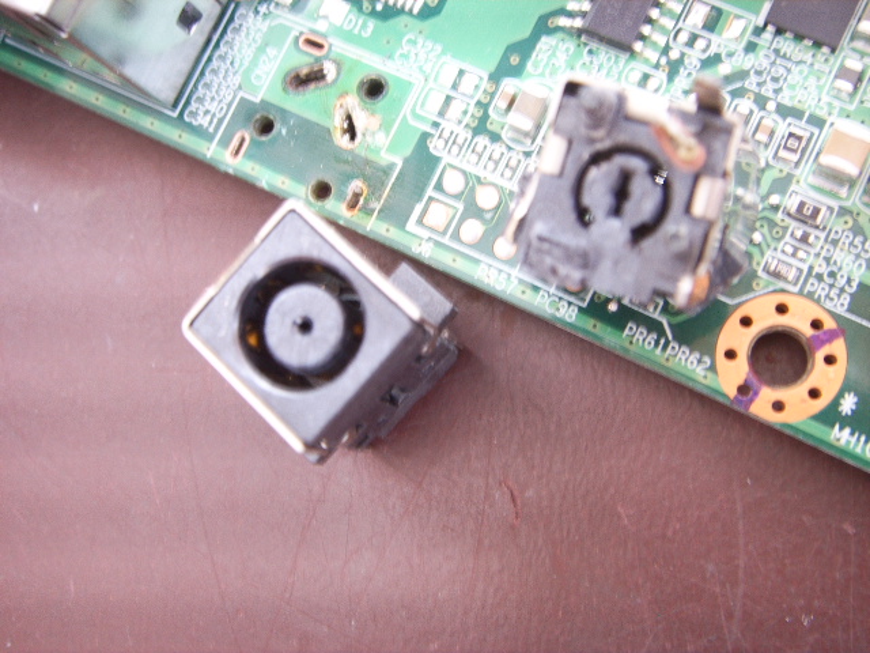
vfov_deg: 36.8
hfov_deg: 47.9
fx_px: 980
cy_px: 326
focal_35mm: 39
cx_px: 435
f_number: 3.5
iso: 63
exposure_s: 1/3
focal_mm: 6.6
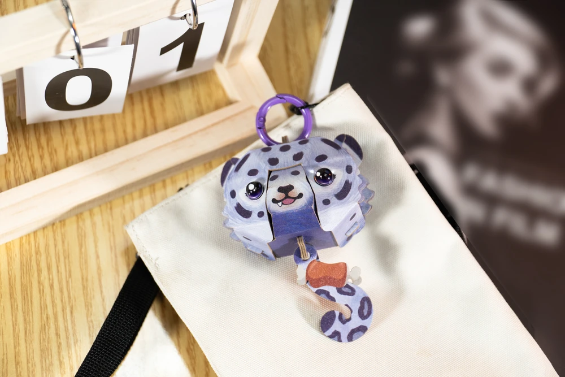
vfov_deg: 25.1
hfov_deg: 36.9
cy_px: 188
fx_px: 848
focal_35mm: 54
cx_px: 282
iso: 800
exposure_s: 1/800
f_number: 4
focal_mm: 36
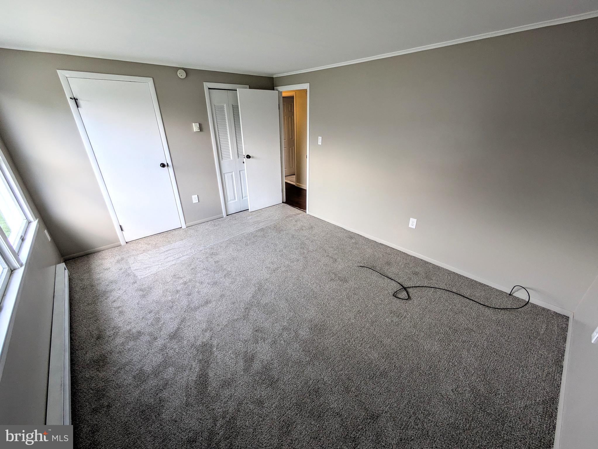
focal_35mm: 14
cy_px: 224
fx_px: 242
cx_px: 299
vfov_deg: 85.7
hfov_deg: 102.0
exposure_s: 1/60
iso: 49
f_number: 2.2
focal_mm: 1.83
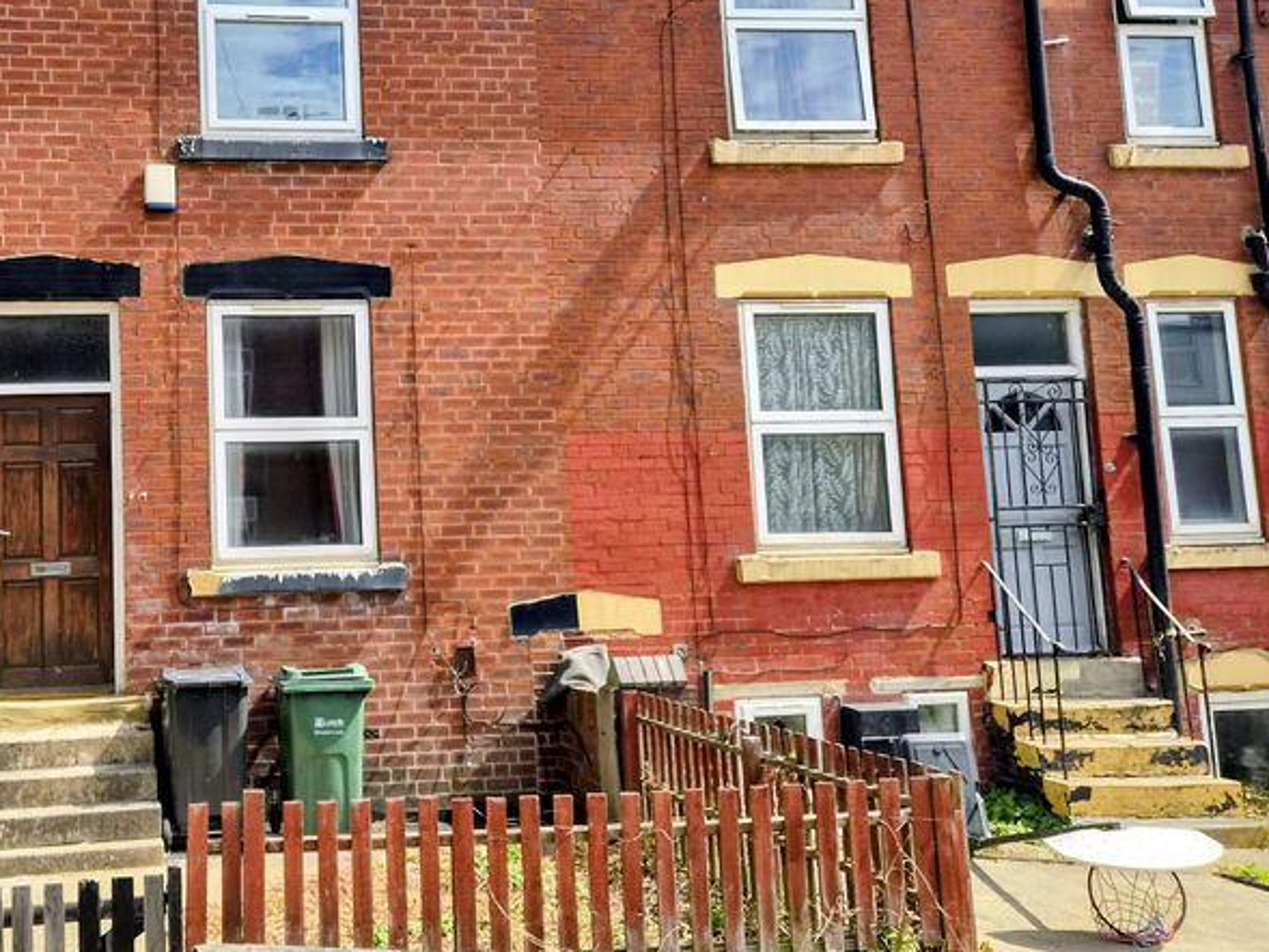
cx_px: 289
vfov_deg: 35.8
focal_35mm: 40
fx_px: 1467
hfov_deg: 44.9
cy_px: 353
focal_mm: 5.4
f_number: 1.8
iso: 80
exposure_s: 1/5328
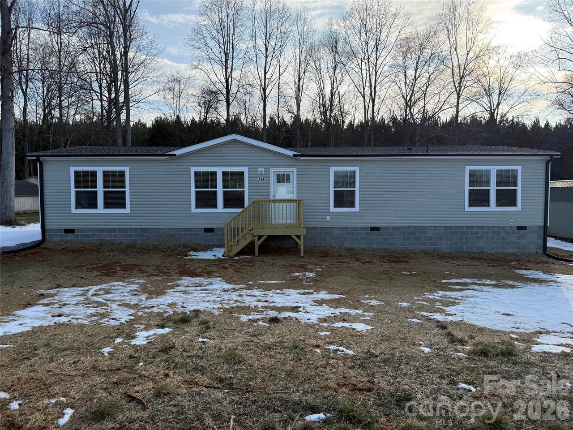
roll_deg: +0.1
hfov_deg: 71.6
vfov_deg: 56.8
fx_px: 397
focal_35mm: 24
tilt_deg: -4.0
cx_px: 286
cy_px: 215
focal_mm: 6.76
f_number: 1.78
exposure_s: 1/3584
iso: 100
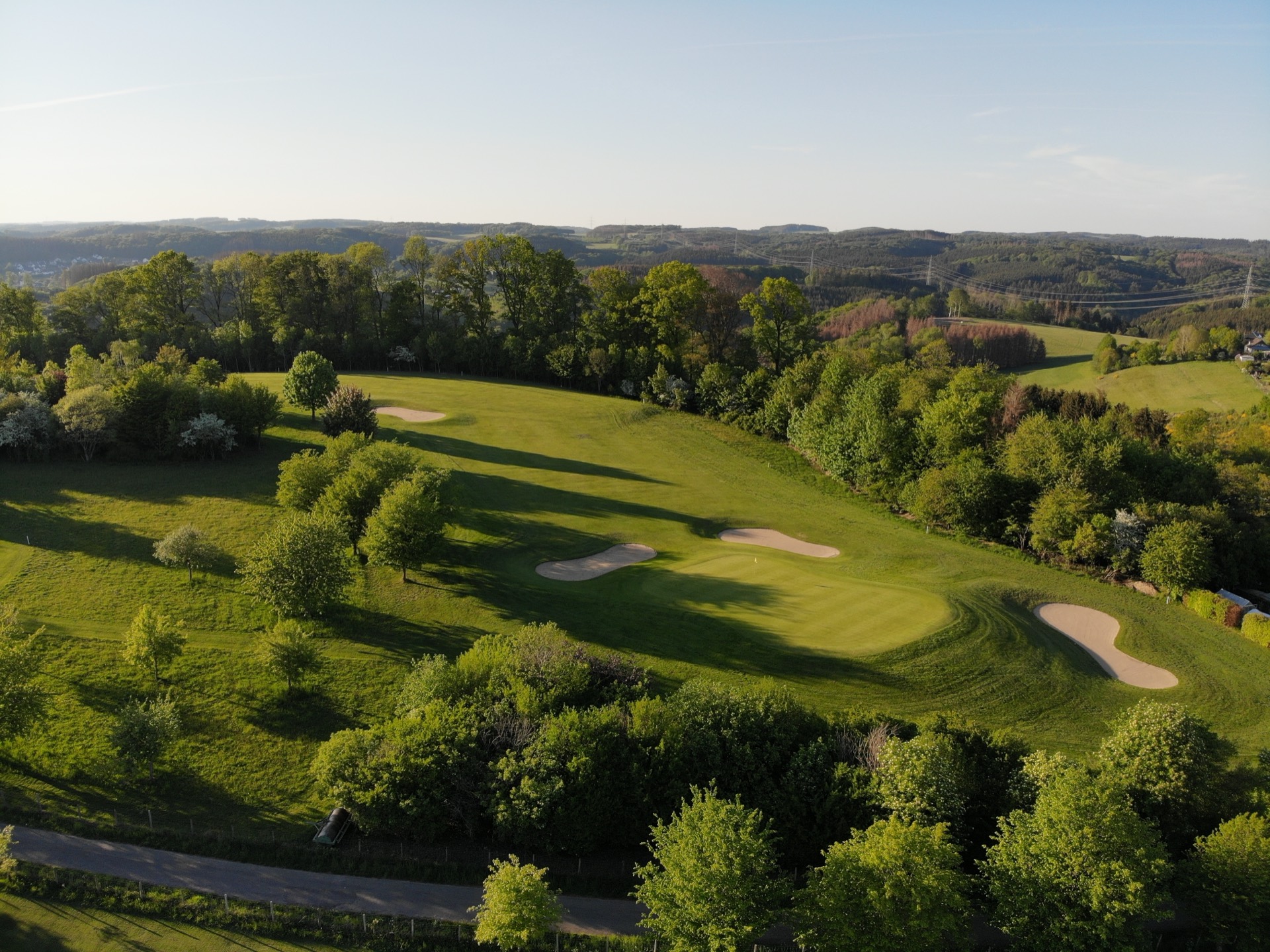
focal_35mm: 24
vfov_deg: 56.8
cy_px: 476
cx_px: 635
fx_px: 880
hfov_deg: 71.6
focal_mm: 4.5
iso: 100
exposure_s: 1/596
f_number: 2.8
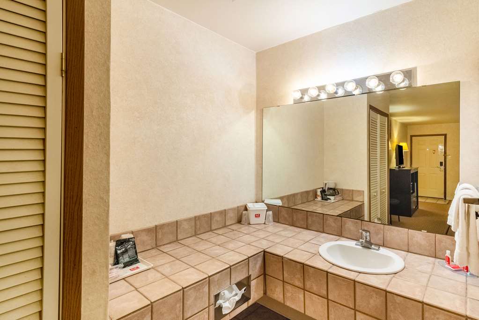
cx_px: 240
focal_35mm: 15
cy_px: 160
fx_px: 200
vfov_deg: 77.3
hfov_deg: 100.4
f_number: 8
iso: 1000
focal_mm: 10
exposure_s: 1/200
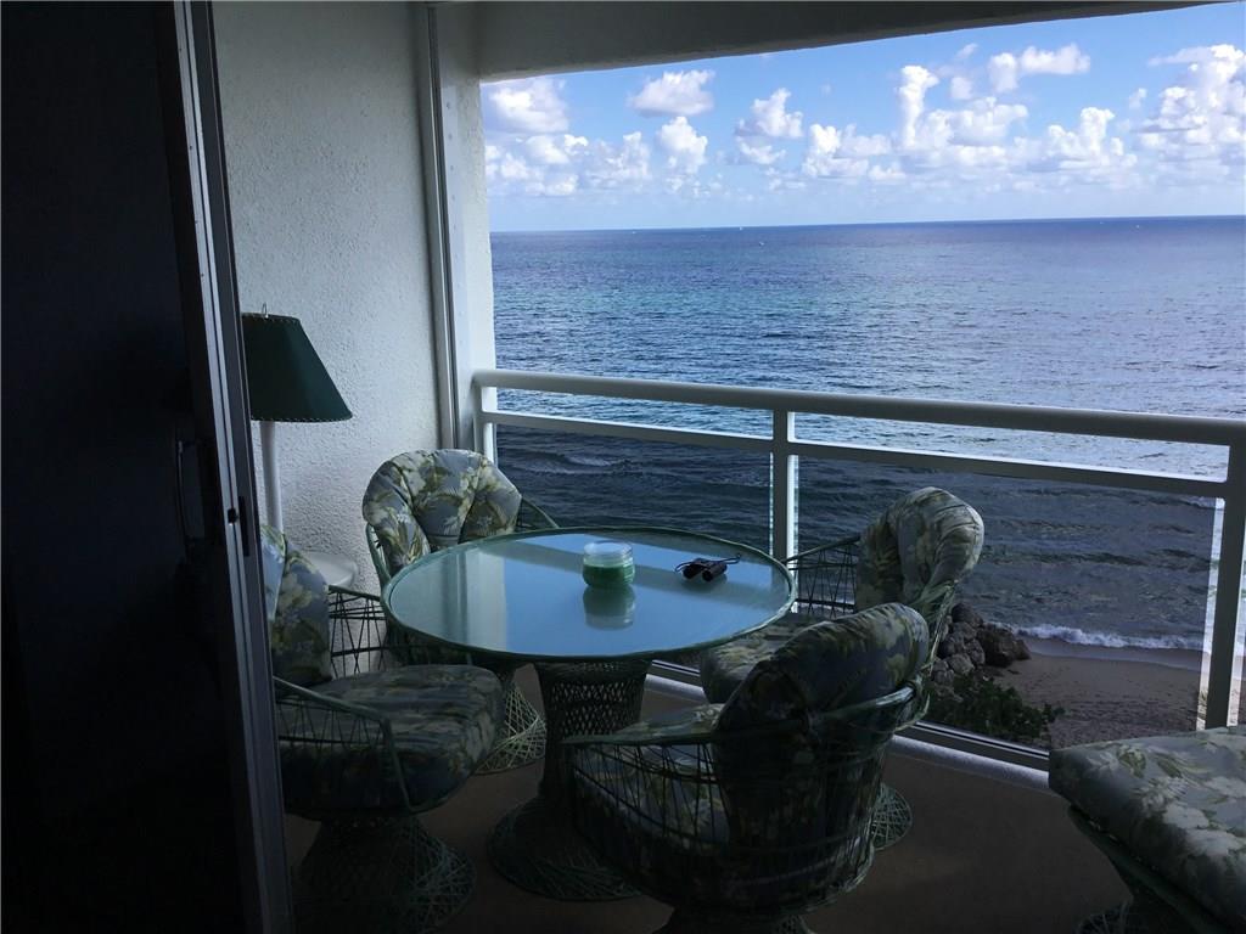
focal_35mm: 31
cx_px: 623
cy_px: 467
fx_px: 1116
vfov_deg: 45.4
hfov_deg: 58.4
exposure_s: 1/895
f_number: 2.4
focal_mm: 3.3
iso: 25
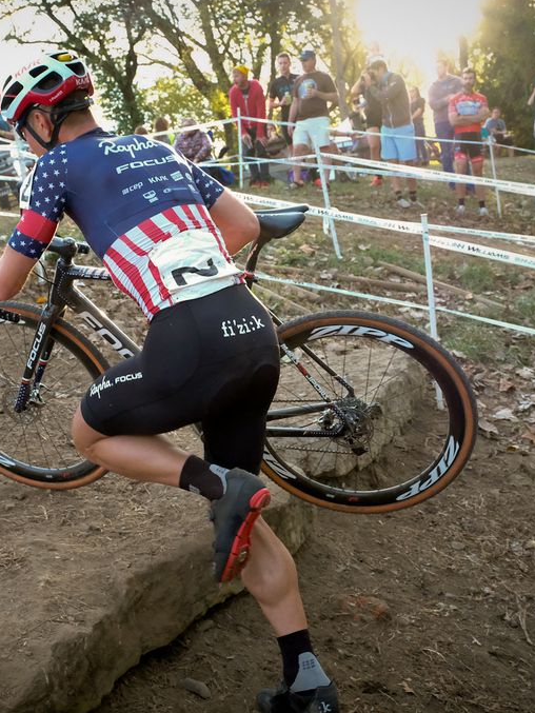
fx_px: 989
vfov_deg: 39.7
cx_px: 152
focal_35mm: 48
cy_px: 357
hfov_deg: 29.9
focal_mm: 22
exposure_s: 1/800
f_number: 5.6
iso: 6400
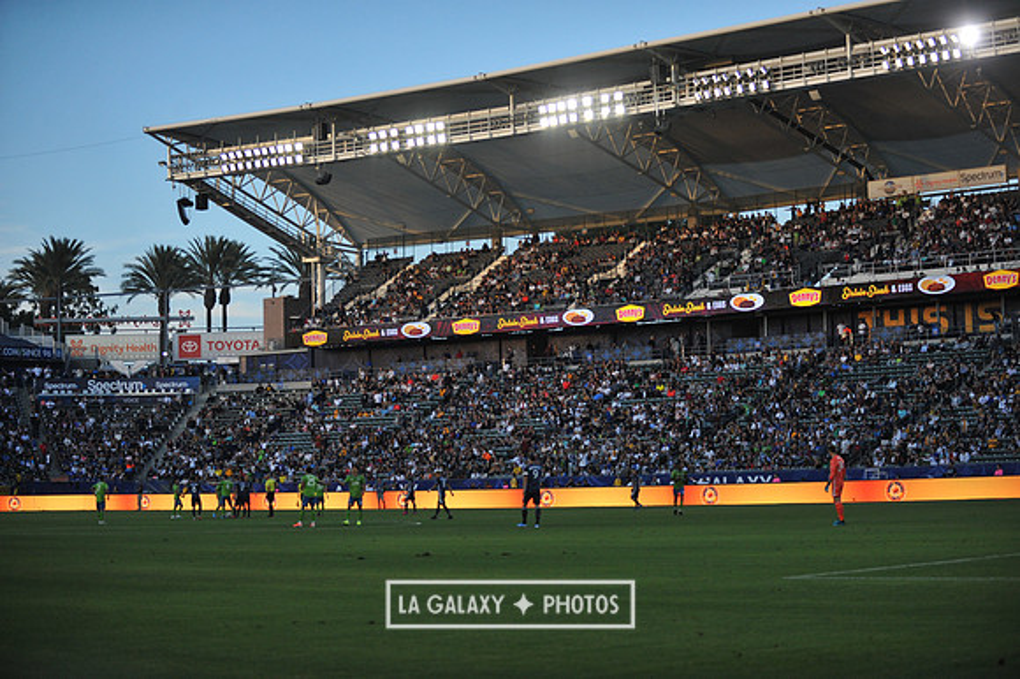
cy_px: 340
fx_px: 2124
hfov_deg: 27.0
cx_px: 510
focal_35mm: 75
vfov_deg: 18.2
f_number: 2.8
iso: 1600
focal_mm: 75
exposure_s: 1/6400
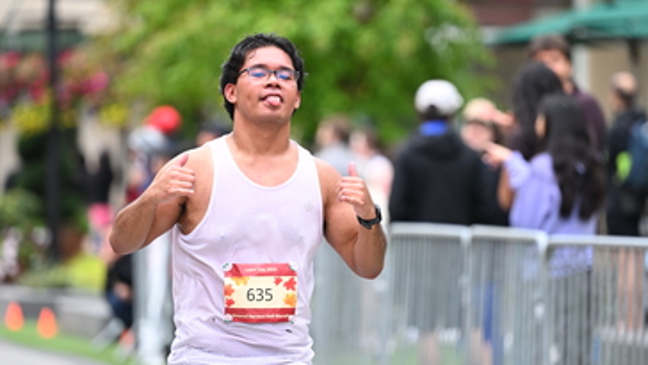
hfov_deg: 7.4
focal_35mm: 293
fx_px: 5036
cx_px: 325
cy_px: 178
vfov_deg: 4.2
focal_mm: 185
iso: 800
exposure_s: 1/1600
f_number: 2.8
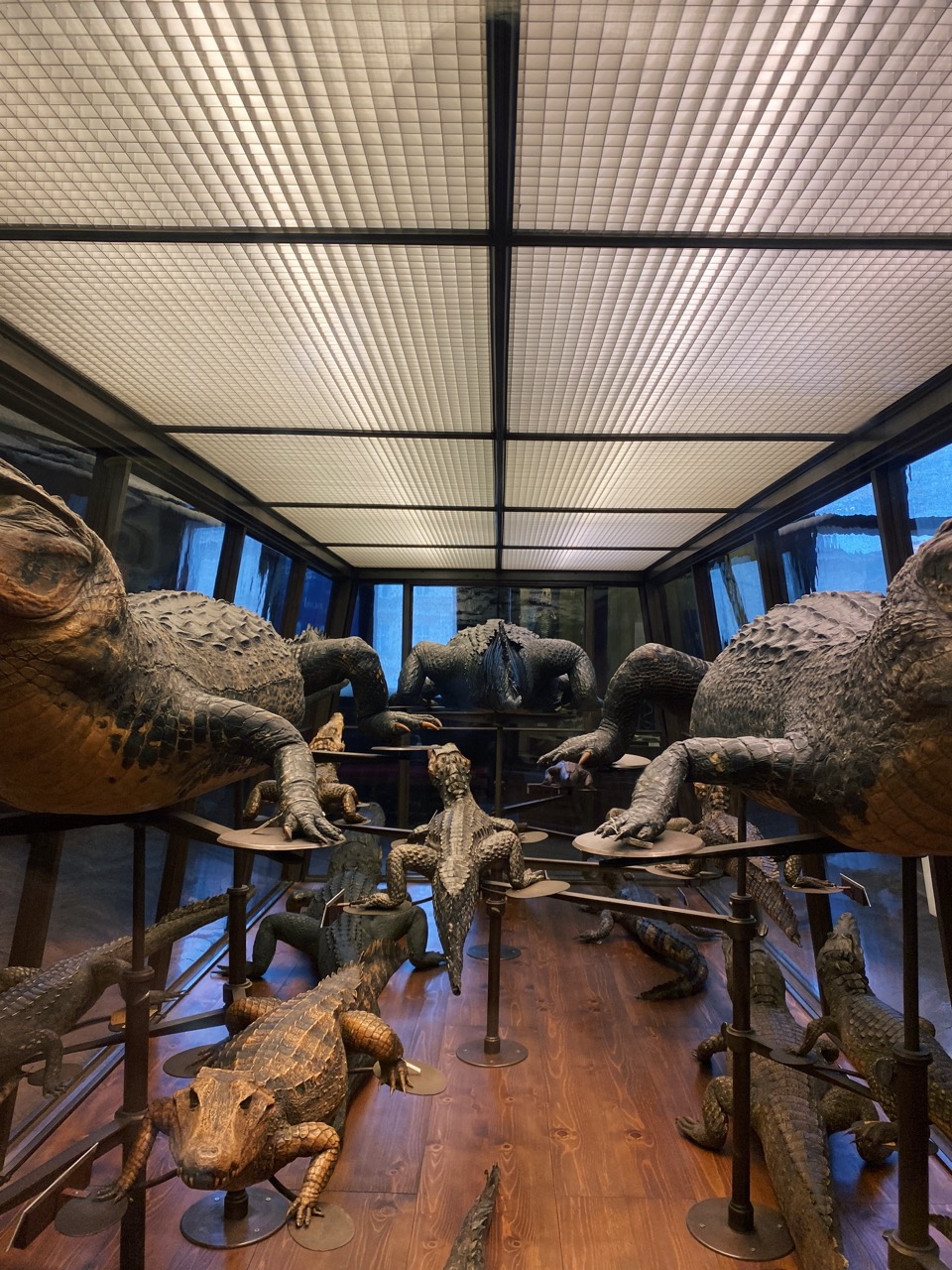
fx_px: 953
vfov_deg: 67.3
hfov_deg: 53.1
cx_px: 476
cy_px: 635
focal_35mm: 26
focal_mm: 4.25
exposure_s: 1/100
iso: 100
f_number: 1.8
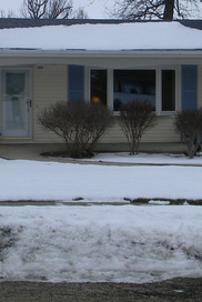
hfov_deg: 15.6
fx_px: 739
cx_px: 90
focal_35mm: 88
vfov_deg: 23.0
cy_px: 107
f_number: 3.7
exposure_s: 1/651
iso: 80
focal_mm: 6.4
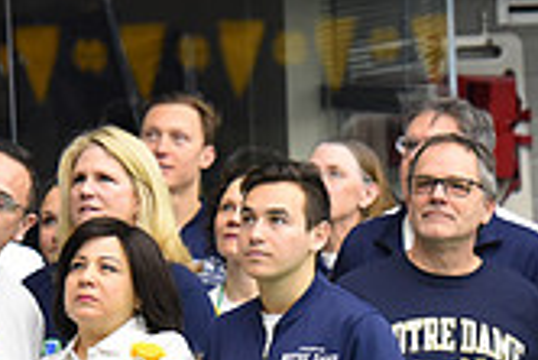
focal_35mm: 471
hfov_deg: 4.4
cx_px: 217
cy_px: 511
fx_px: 7045
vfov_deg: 2.9
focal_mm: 135
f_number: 2.8
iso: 2500
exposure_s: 1/500
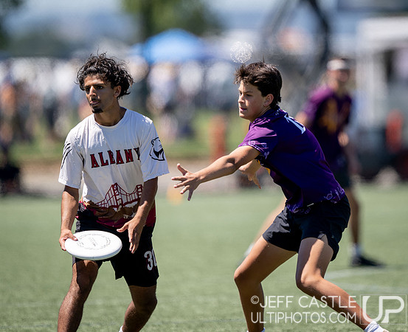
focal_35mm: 562
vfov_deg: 2.8
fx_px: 6833
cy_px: 127
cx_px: 274
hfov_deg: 3.4
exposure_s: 1/2000
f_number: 2.8
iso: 100
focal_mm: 400
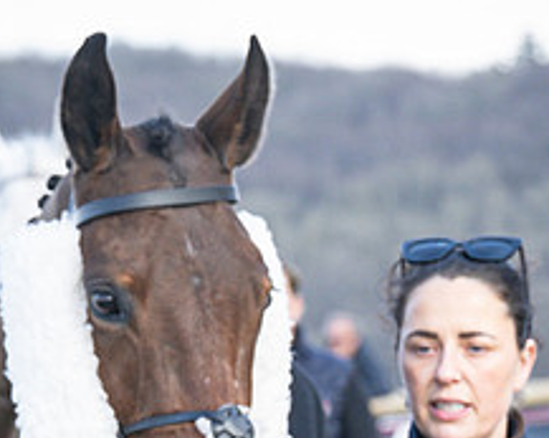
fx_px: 7821
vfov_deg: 3.2
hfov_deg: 4.0
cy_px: 480
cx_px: 428
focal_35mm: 482
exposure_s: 1/400
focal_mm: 89
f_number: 5
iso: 400
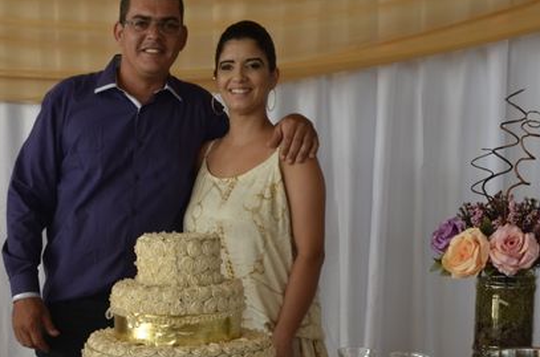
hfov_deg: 33.6
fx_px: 883
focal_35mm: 59
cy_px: 307
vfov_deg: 22.4
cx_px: 158
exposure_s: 1/125
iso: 280
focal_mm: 20
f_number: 5.6
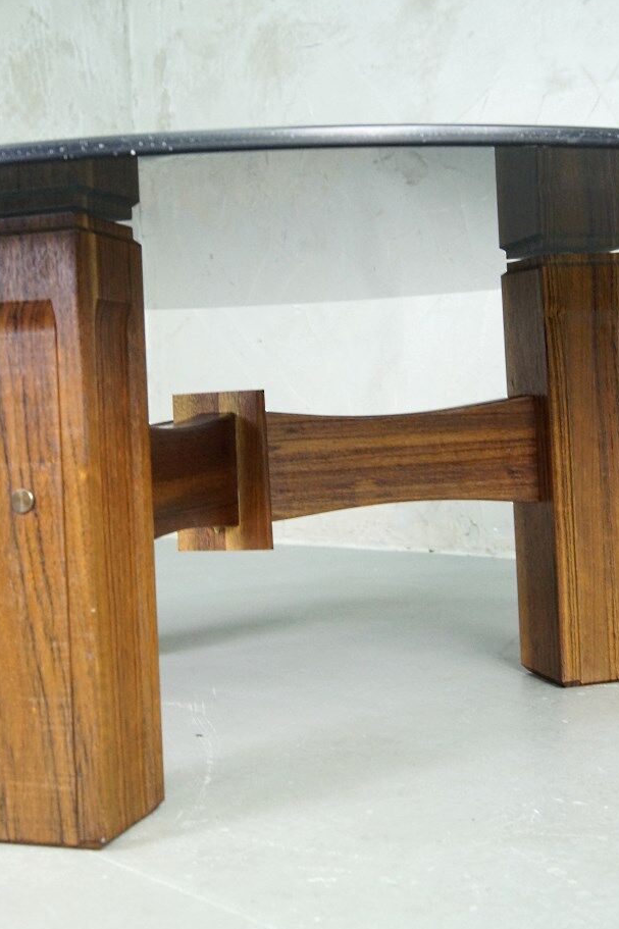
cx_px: 275
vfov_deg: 18.0
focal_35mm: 114
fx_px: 2933
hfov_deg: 12.0
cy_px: 385
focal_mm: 55
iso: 800
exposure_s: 1/25
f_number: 8
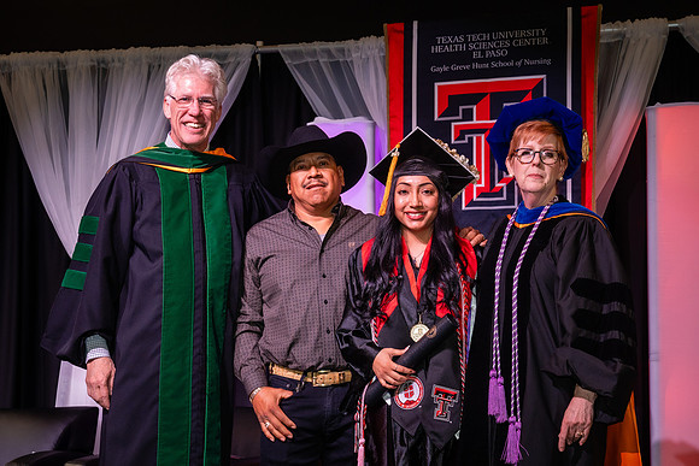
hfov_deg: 28.6
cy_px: 280
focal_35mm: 70
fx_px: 1369
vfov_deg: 19.3
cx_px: 320
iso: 1250
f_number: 5.6
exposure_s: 1/160
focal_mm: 53
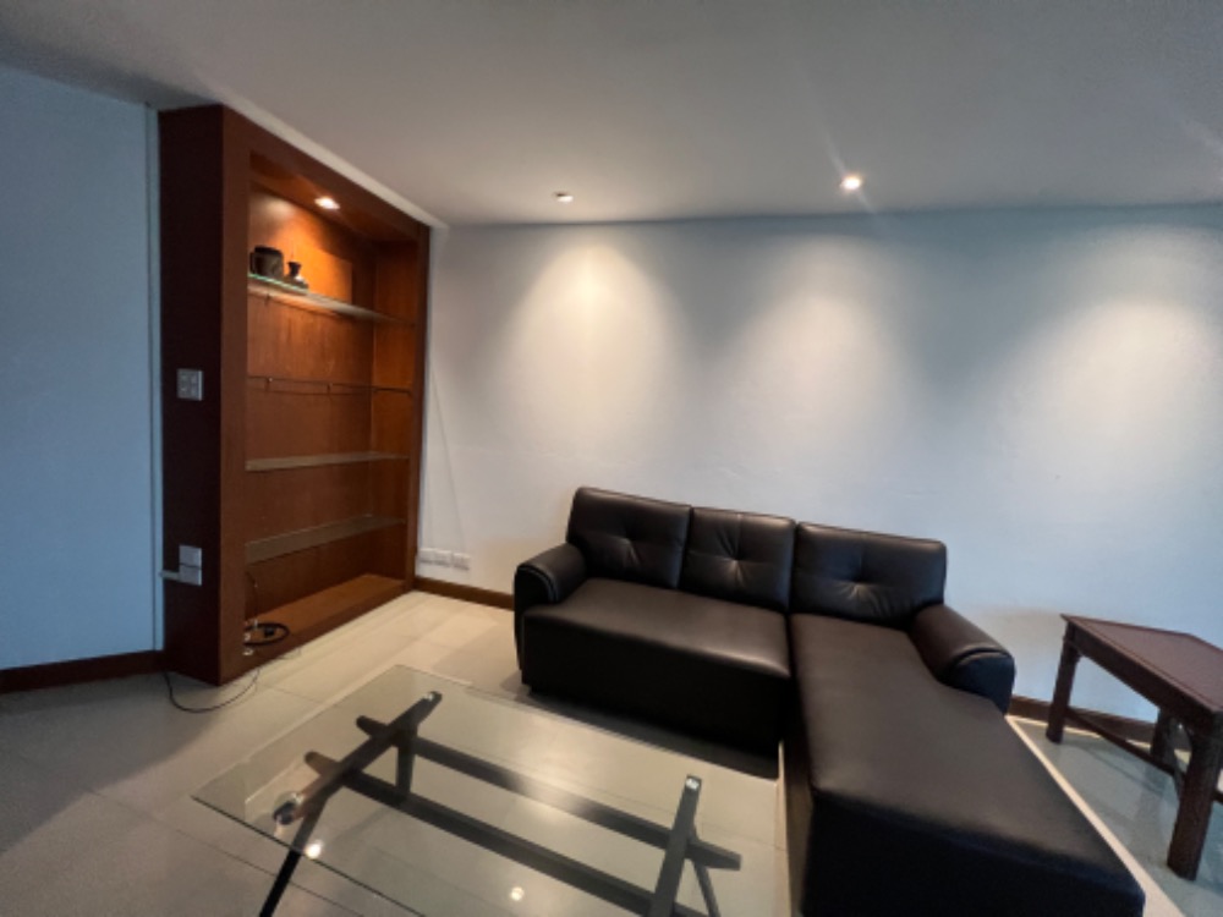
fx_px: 459
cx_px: 612
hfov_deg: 106.2
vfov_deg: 89.9
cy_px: 458
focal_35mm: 13
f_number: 1.8
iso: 250
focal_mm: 1.57
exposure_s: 1/121
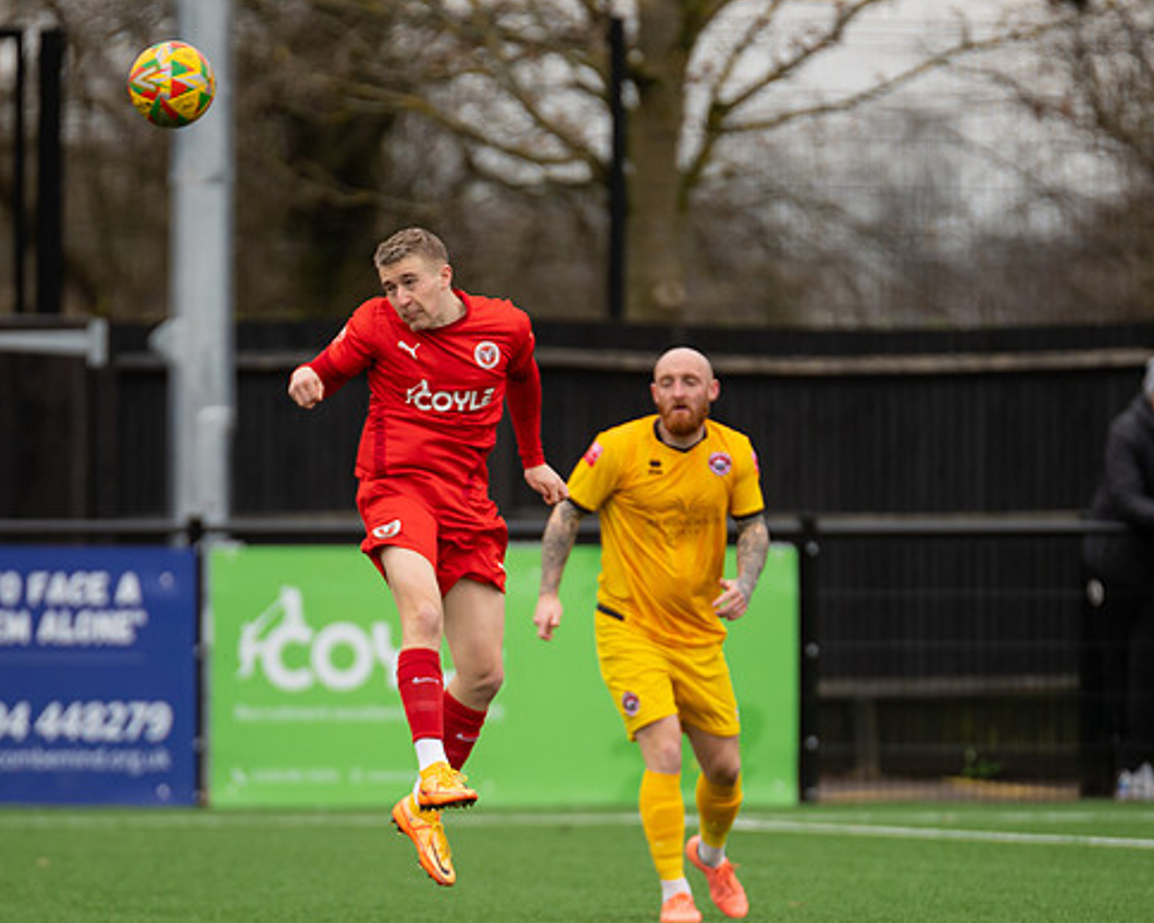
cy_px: 657
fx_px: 19396
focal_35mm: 568
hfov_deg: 3.4
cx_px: 601
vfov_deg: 2.7
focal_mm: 300
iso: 400
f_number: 2.8
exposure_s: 1/2000
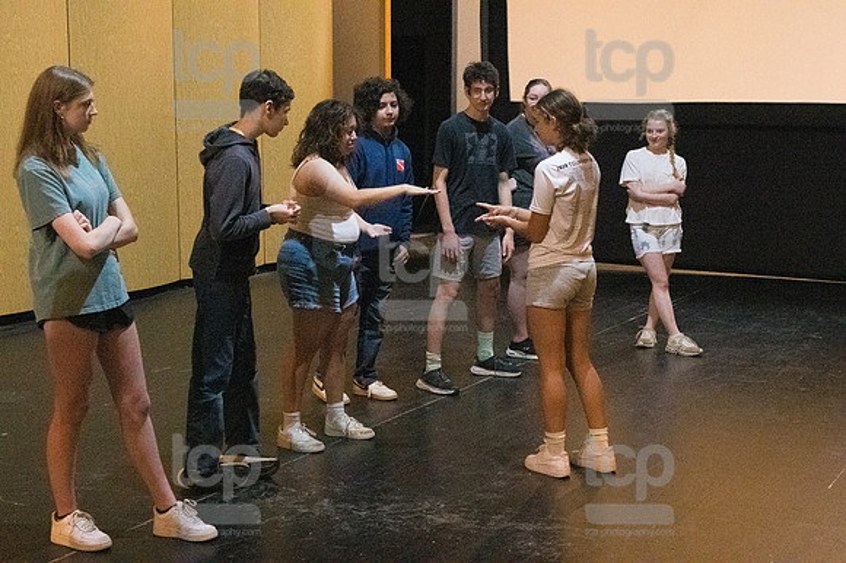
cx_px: 423
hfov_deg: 35.1
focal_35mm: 57
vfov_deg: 23.8
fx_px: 1339
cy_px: 282
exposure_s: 1/400
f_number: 5.6
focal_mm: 38
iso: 25600
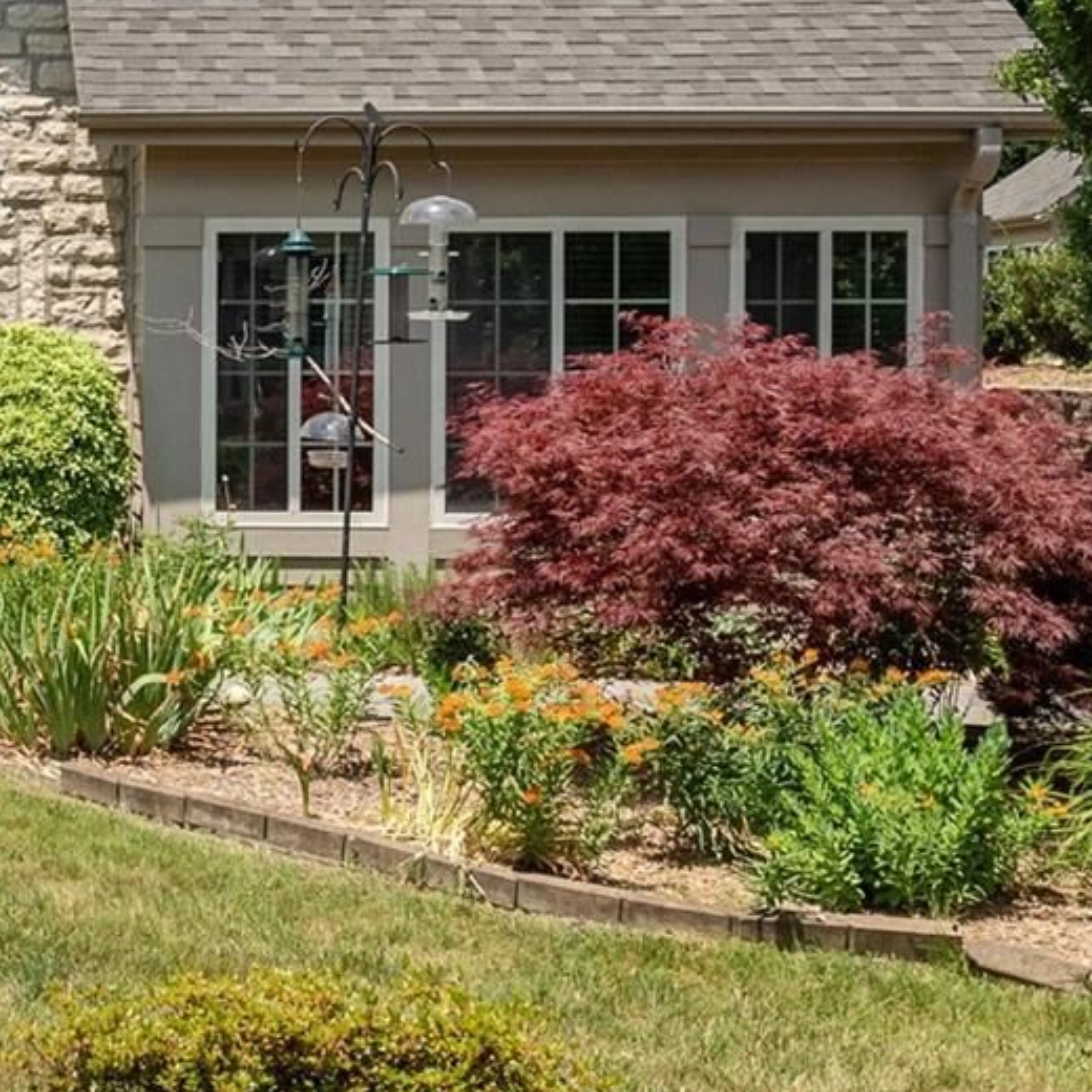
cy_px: 202
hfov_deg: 23.1
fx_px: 2391
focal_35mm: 67
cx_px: -294
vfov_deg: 25.2
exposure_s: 1/2000
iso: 320
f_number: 7.1
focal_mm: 20
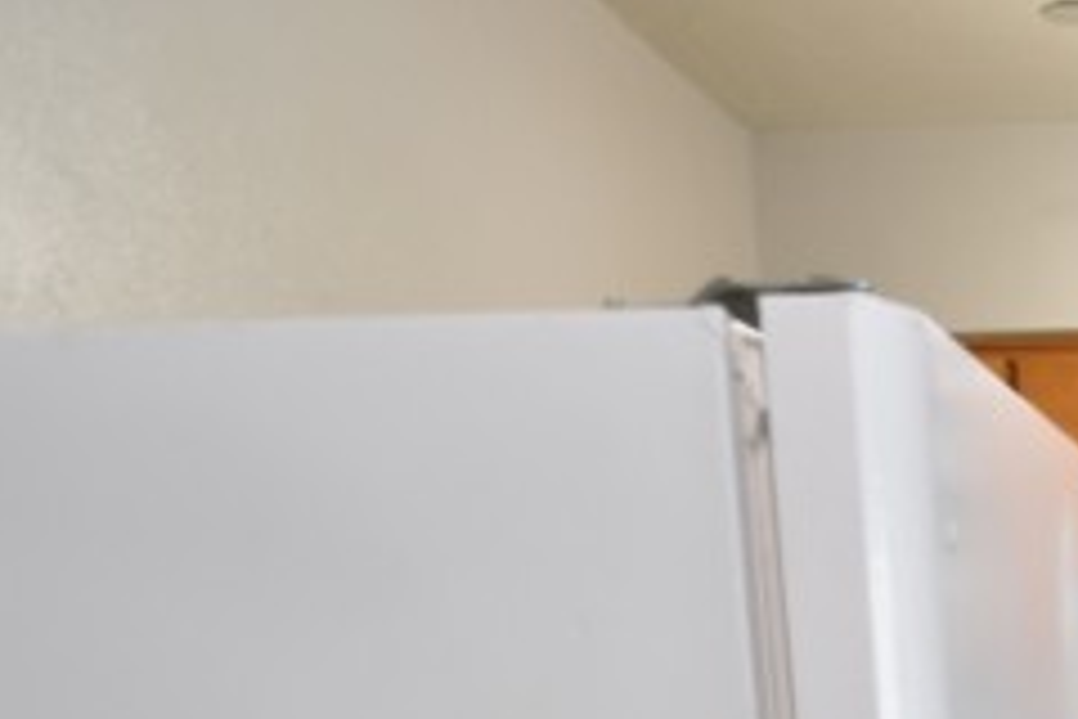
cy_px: 926
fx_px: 1347
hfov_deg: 35.7
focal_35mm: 45
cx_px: 1244
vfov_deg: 25.8
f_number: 3.5
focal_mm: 10
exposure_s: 1/45
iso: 800
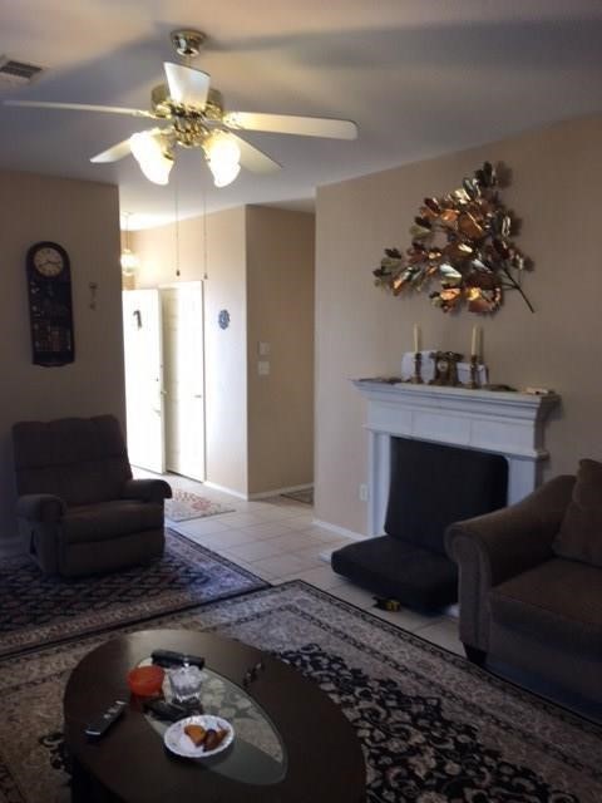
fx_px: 672
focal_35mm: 29
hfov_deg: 48.2
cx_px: 301
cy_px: 402
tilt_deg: -6.0
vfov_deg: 61.7
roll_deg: +0.9
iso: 25
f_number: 2.2
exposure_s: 1/40
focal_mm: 4.15
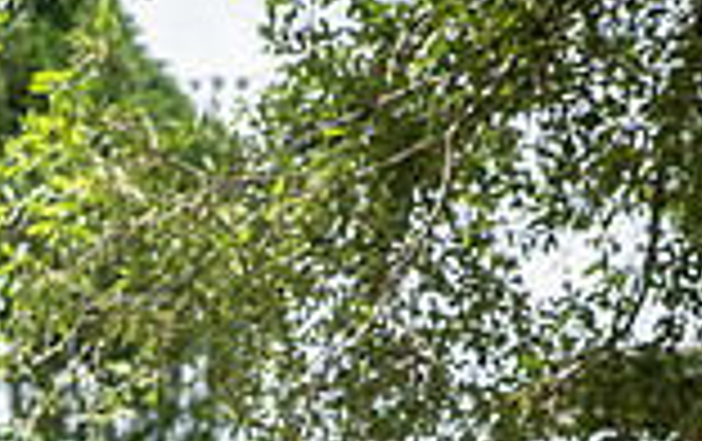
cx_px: 40
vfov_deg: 7.1
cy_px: 963
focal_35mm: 176
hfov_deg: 11.8
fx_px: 3372
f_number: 6.3
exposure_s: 1/400
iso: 250
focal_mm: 60
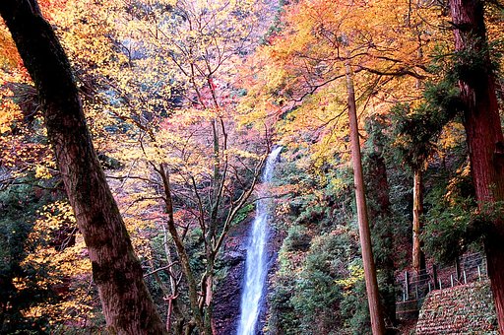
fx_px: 524
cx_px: 252
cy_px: 168
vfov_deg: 35.4
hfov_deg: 51.3
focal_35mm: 38
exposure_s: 1/60
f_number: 4
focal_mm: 25
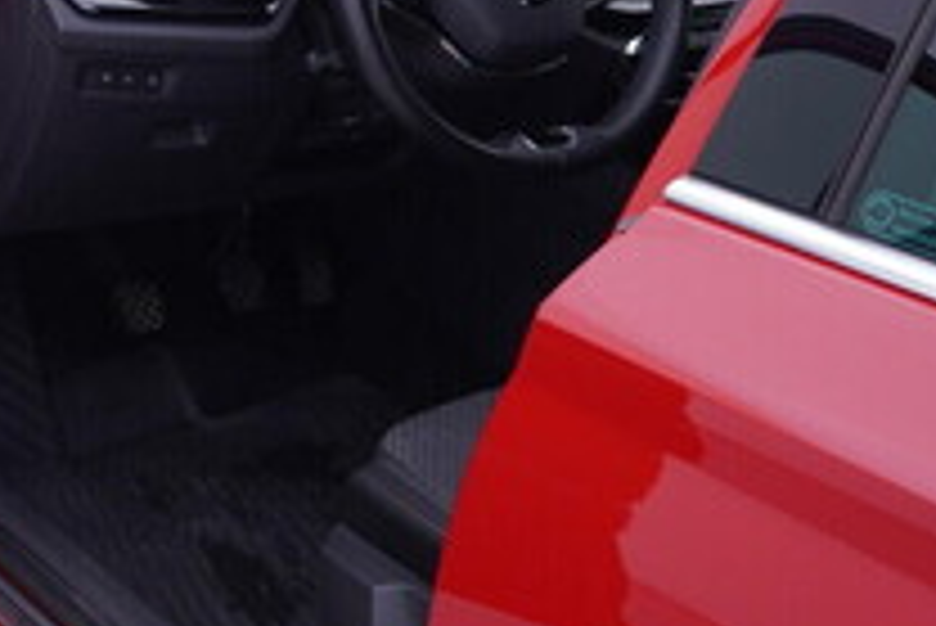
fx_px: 2472
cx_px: -104
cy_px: 79
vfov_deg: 14.3
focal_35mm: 95
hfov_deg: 20.4
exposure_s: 1/50
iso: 125
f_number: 3.2
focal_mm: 24
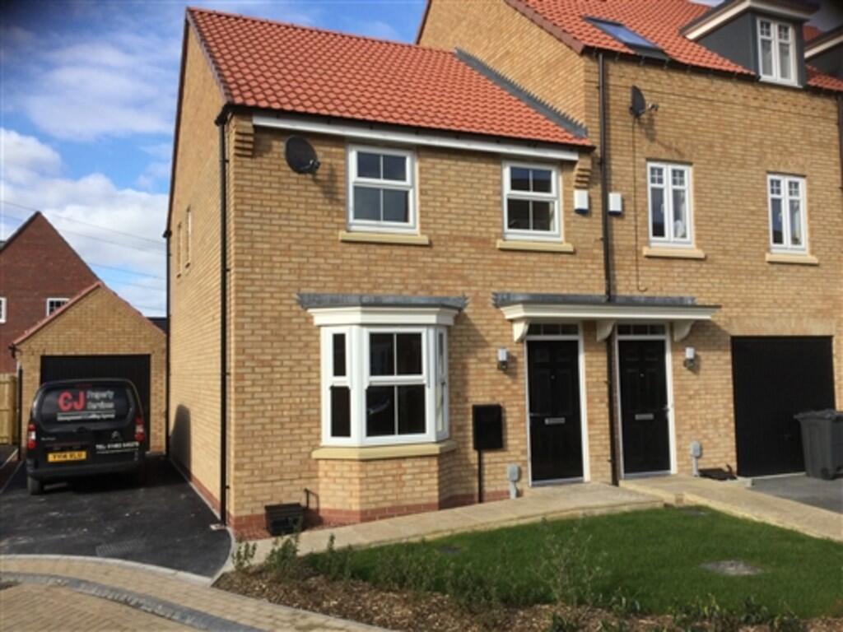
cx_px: 422
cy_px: 316
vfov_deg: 45.4
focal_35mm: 31
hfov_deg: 58.4
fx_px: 755
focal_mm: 3.3
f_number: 2.4
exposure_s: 1/994
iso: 25
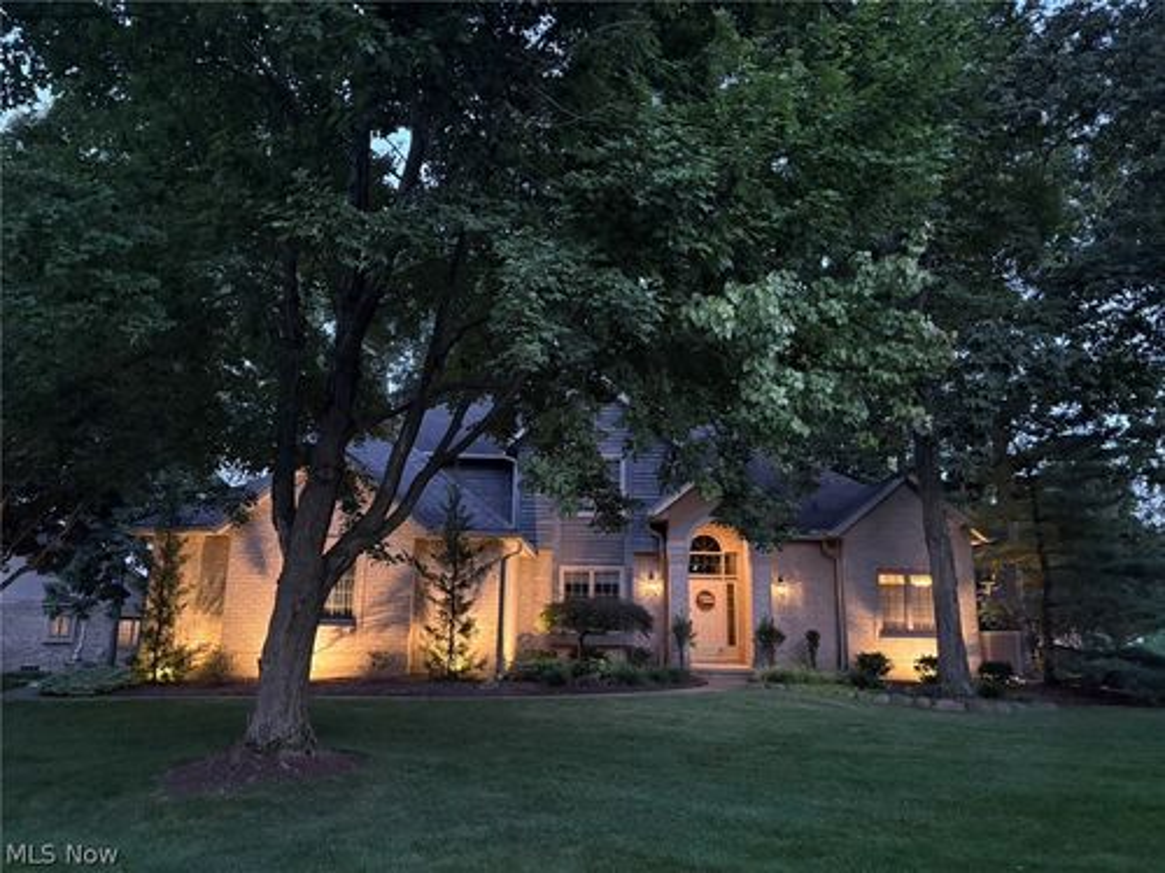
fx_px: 875
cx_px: 582
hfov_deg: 67.3
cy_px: 436
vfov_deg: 53.1
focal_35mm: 26
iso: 1000
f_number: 1.6
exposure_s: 1/30
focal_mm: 5.96
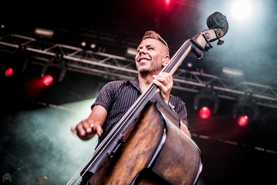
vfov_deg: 24.2
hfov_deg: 35.6
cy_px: 92
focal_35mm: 56
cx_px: 138
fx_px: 431
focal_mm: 56
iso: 125
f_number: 2.8
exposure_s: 1/100
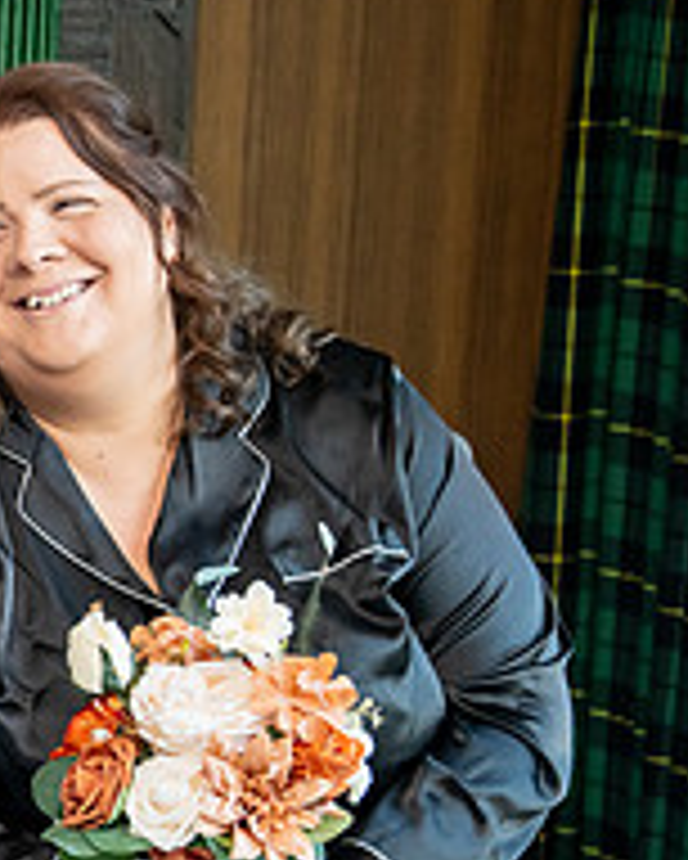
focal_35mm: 114
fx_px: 2899
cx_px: -490
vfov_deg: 16.8
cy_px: 552
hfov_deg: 12.5
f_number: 4
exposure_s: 1/320
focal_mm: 40
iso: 1250
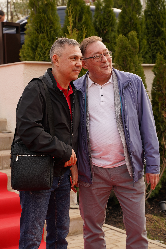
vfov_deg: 27.0
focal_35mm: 75
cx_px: 83
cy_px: 124
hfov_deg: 18.2
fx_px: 519
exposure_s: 1/160
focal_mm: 75
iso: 250
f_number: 7.1
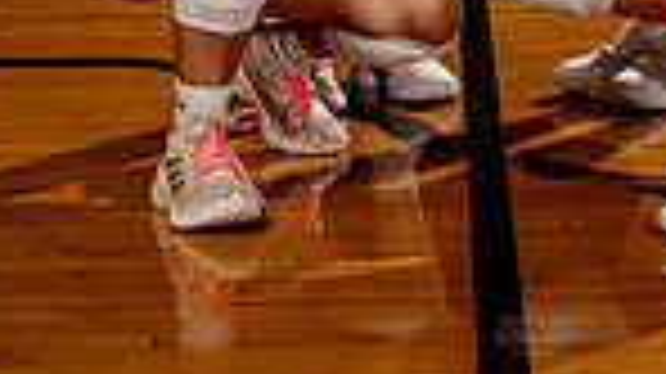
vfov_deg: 6.9
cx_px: 472
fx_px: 2929
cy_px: -532
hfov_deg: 12.9
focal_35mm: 166
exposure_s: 1/250
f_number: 5.6
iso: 100
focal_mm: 52
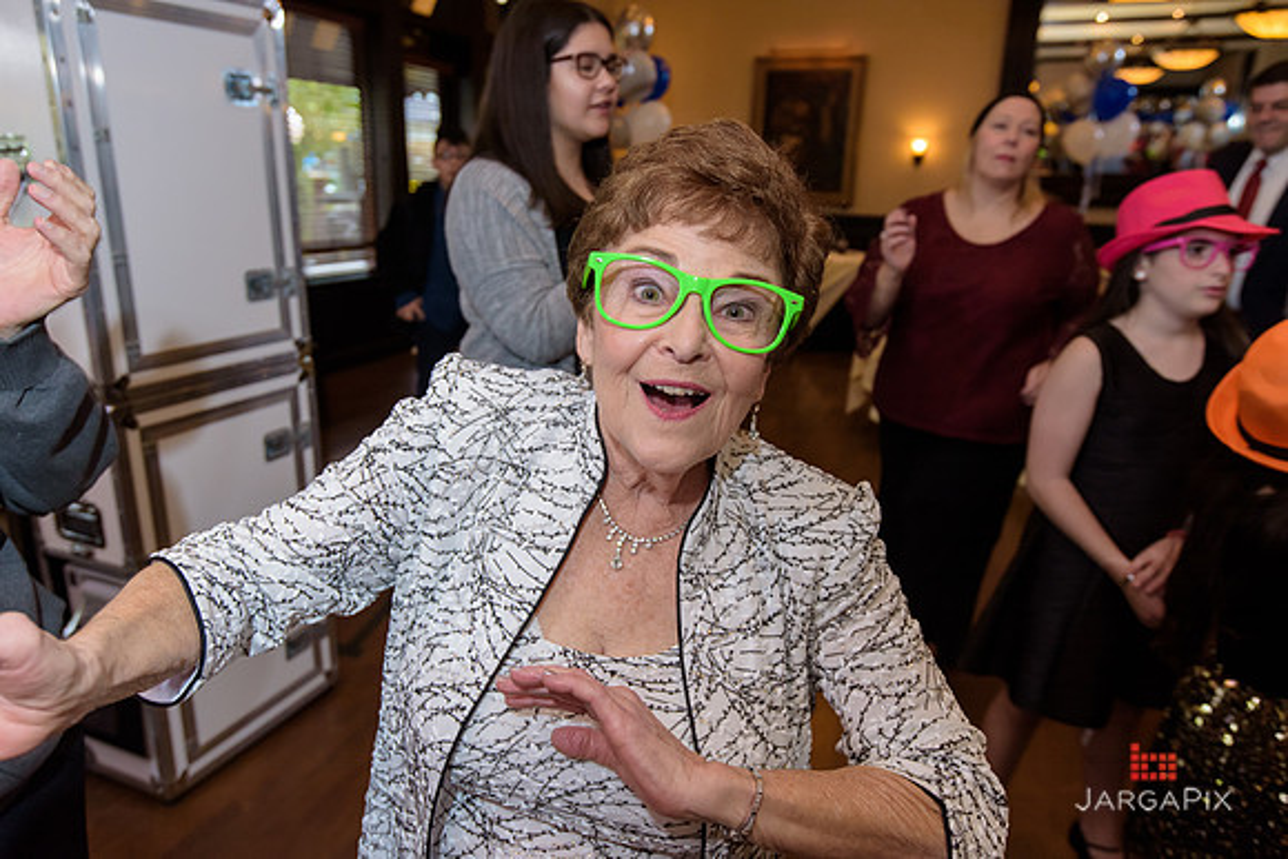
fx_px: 859
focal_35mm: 24
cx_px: 644
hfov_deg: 73.7
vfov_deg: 53.2
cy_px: 430
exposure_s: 1/125
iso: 1600
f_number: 4
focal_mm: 24
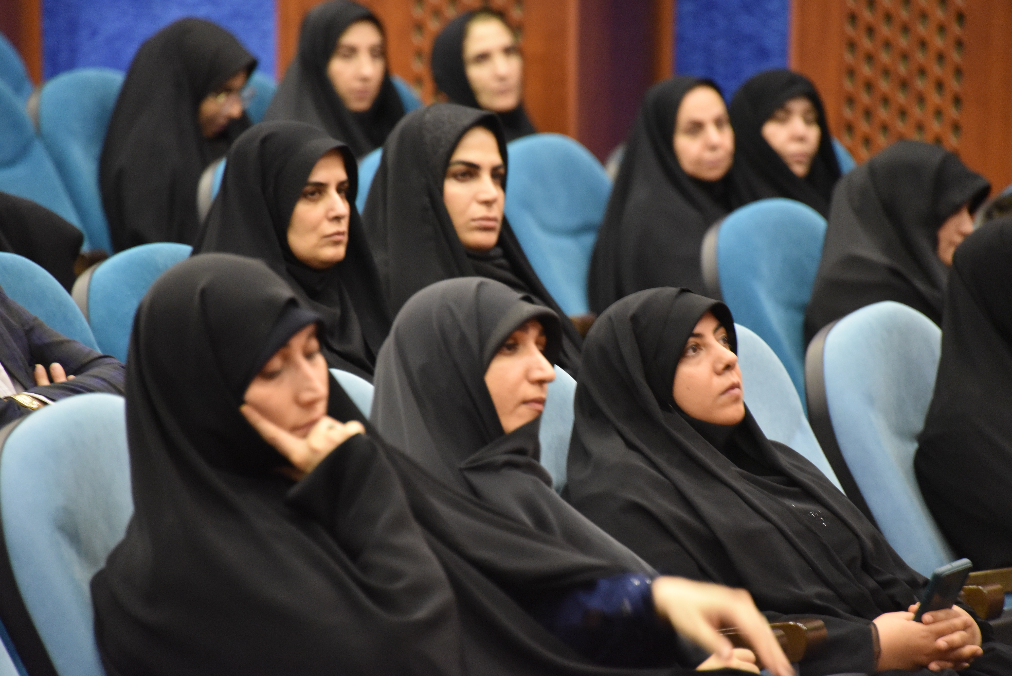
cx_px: 506
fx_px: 8436
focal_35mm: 300
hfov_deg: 6.9
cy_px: 338
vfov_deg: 4.6
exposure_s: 1/30
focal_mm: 300
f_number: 5.6
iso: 6400
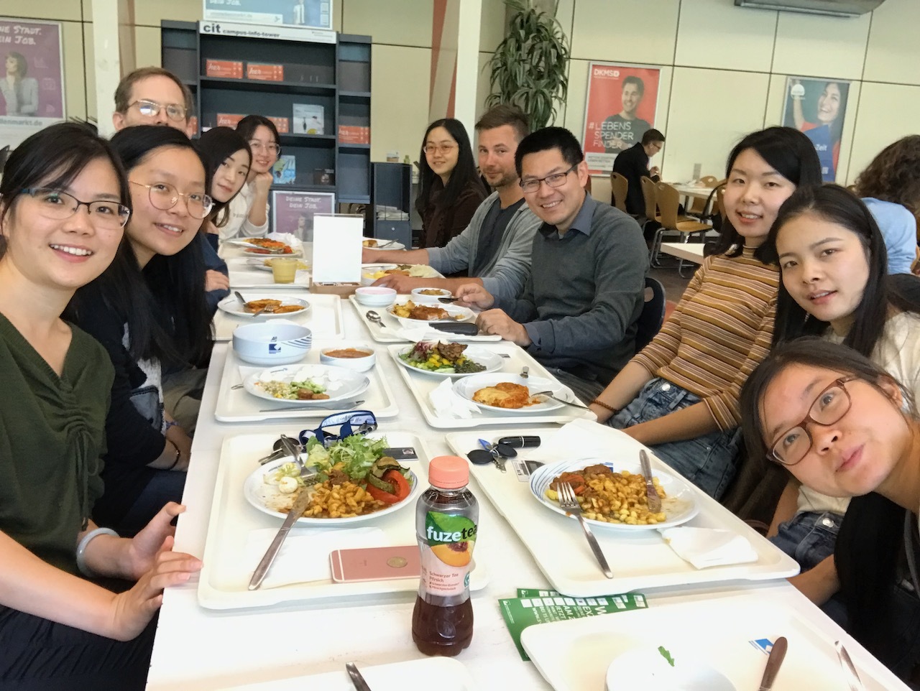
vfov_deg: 44.2
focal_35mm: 32
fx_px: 851
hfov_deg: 56.8
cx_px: 460
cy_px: 346
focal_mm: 2.87
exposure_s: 1/33
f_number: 2.2
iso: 100
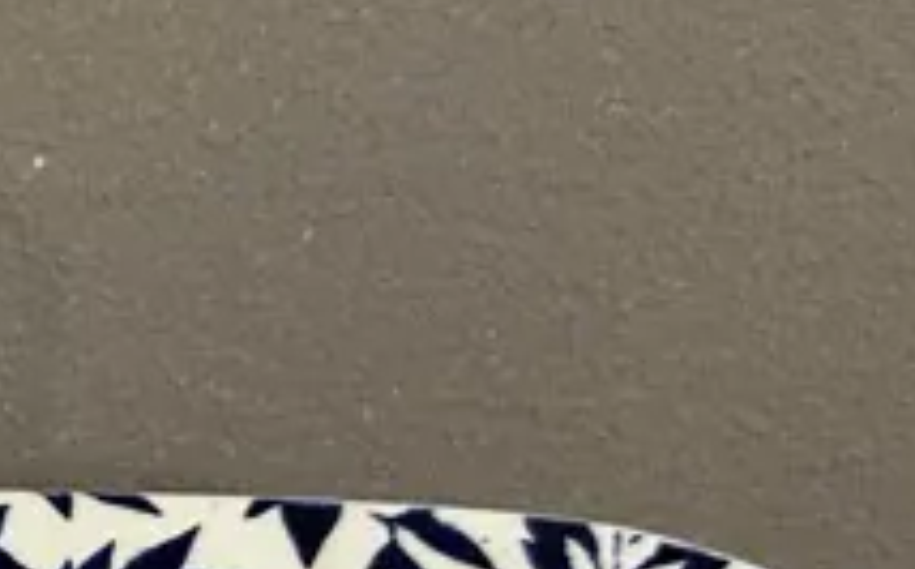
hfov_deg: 15.3
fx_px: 3037
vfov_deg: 10.3
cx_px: -603
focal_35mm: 122
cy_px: 856
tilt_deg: -21.7
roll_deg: +0.3
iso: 250
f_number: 1.78
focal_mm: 6.86
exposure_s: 1/50
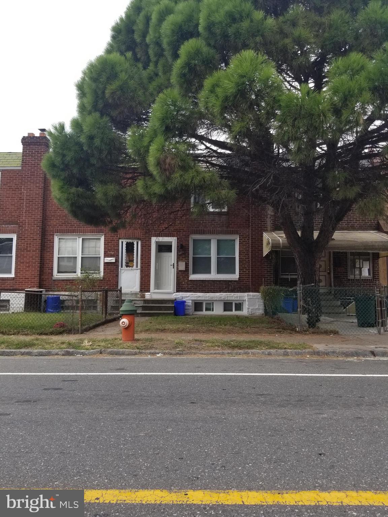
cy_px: 258
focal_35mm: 26
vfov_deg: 67.3
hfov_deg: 53.1
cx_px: 194
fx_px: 389
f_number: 1.7
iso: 50
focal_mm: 4.25
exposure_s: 1/874
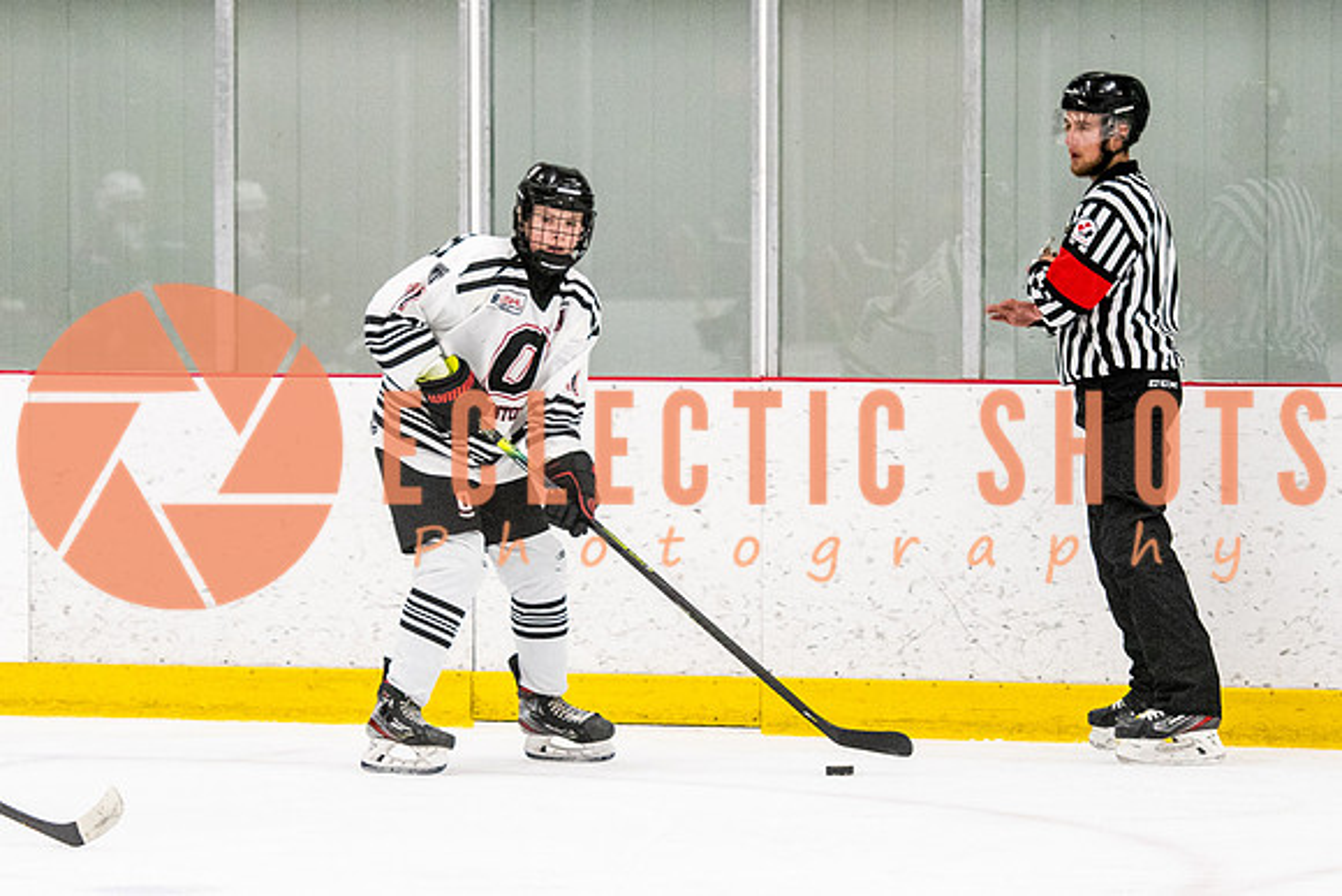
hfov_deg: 8.0
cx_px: 544
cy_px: 402
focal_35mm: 259
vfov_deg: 5.3
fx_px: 9654
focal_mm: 120
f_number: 2.8
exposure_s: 1/500
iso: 1600
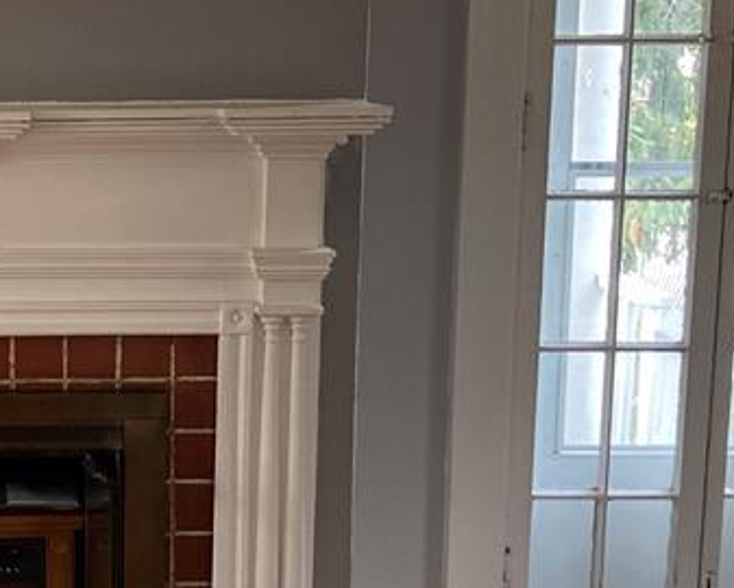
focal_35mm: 83
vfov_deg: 18.5
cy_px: 257
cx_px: -30
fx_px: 1804
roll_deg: +1.5
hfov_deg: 22.0
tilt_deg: -9.0
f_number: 1.8
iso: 100
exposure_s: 1/60
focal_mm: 3.99
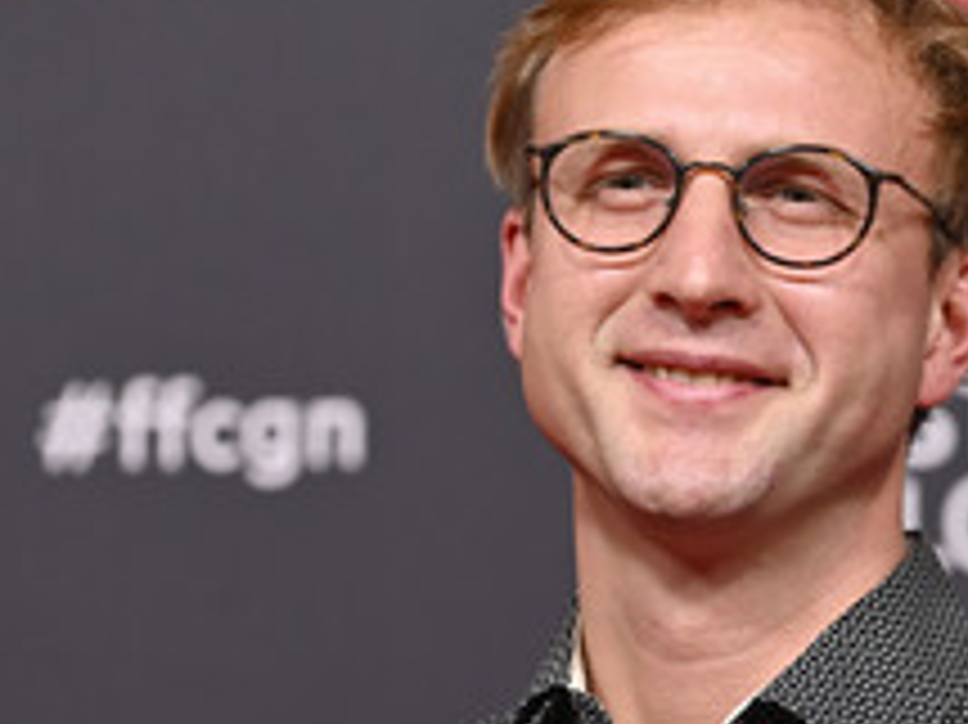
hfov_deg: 9.3
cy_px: 499
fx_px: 5925
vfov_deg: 7.0
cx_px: 786
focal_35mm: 212
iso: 1000
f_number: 5
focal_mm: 105
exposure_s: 1/200
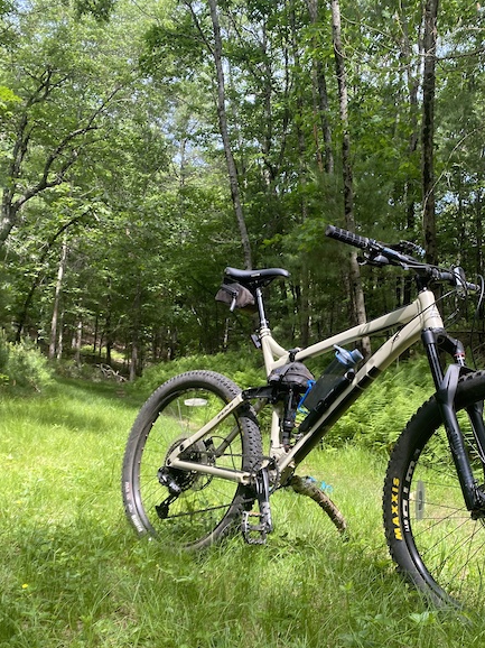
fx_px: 673
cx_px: 316
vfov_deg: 50.4
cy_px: 434
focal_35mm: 36
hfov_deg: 39.2
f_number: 1.8
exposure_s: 1/203
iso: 32
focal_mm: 4.25
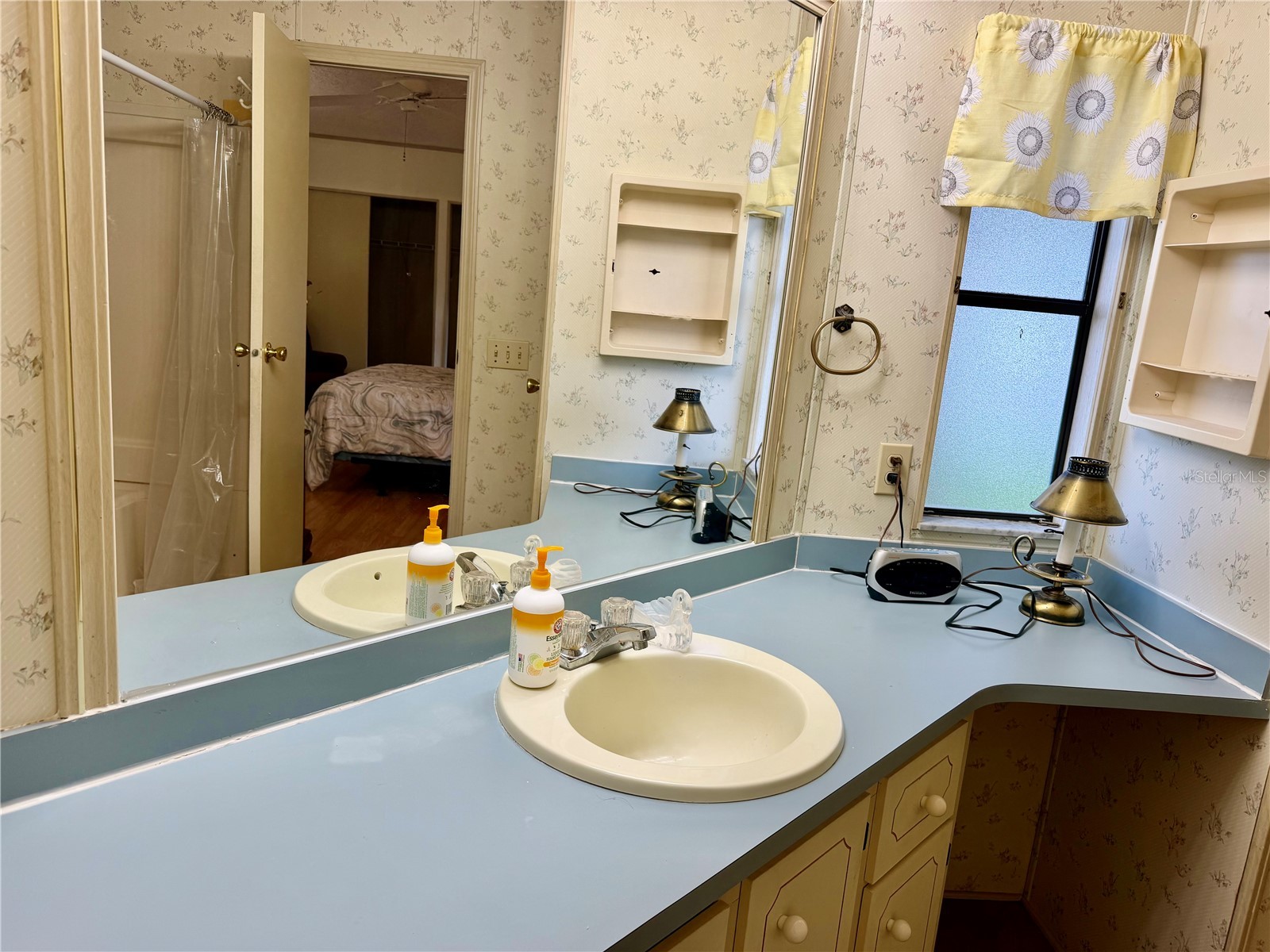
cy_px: 476
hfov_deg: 71.6
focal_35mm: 24
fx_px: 881
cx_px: 635
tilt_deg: -10.7
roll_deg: -6.1
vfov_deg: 56.8
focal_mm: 6.76
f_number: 1.78
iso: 50
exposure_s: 1/141
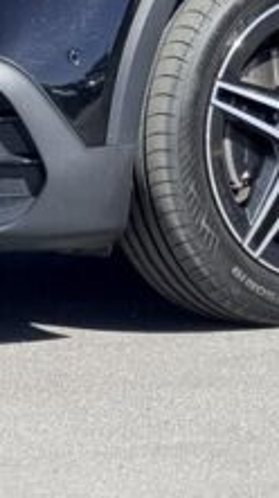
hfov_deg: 2.4
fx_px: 6654
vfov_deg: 4.2
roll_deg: -1.6
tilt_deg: -1.8
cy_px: -313
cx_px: 500
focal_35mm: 505
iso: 50
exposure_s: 1/638
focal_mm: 16.89
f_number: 2.8
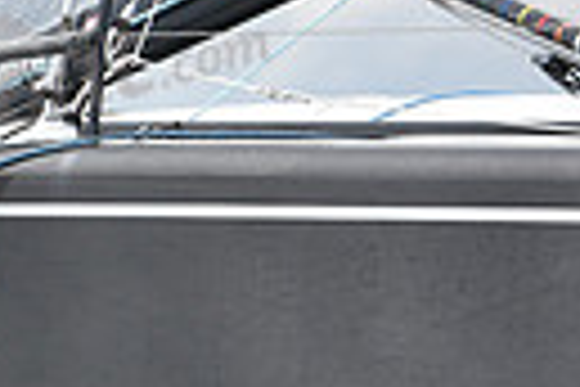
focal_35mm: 387
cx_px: -593
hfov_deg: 5.2
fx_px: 6235
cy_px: 407
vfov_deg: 3.5
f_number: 6.3
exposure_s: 1/1000
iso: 250
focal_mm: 86
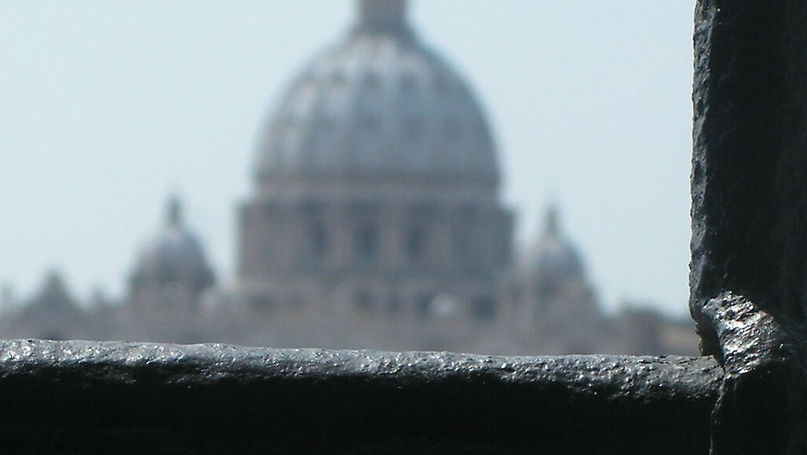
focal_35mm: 230
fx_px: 4923
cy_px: 517
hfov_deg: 9.4
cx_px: 339
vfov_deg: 5.3
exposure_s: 1/400
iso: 50
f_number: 4.8
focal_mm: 15.1
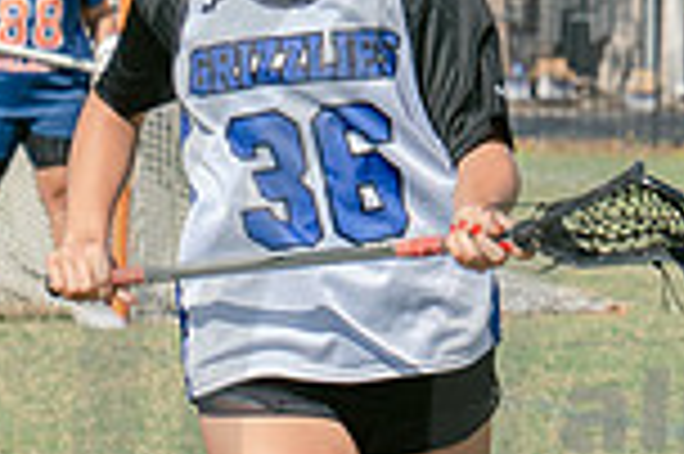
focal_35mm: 467
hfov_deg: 4.3
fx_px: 8863
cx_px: 1464
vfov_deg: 2.9
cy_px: 153
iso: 250
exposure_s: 1/1000
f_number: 5.6
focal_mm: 70
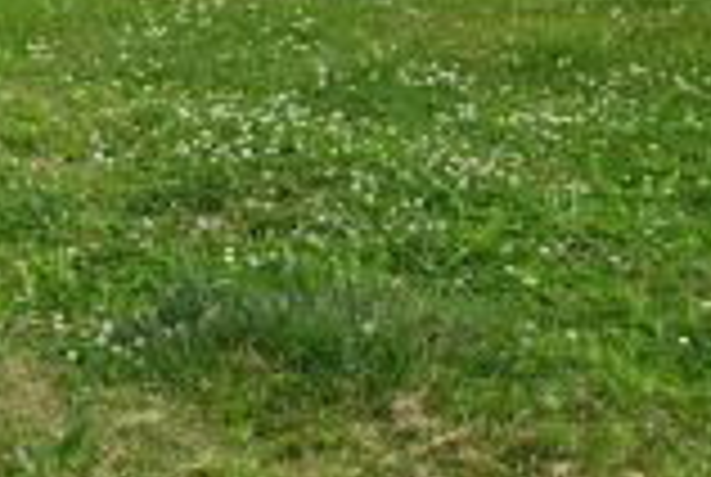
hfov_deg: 13.5
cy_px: 274
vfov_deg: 9.7
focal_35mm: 142
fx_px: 2810
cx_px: -371
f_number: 7.1
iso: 100
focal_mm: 30
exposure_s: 1/200
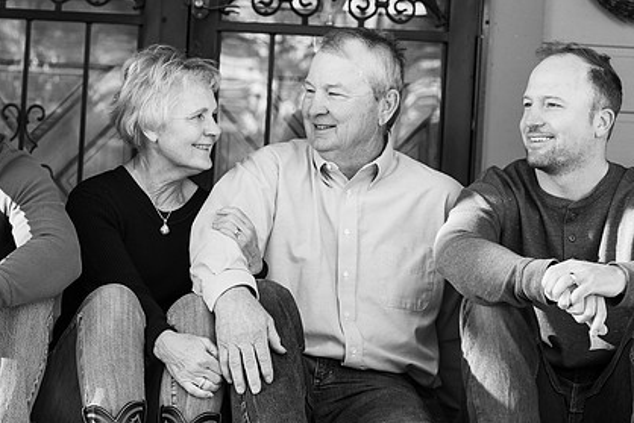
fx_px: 2783
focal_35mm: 158
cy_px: 207
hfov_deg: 13.0
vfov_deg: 8.7
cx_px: 224
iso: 1000
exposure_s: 1/250
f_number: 5.6
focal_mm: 114
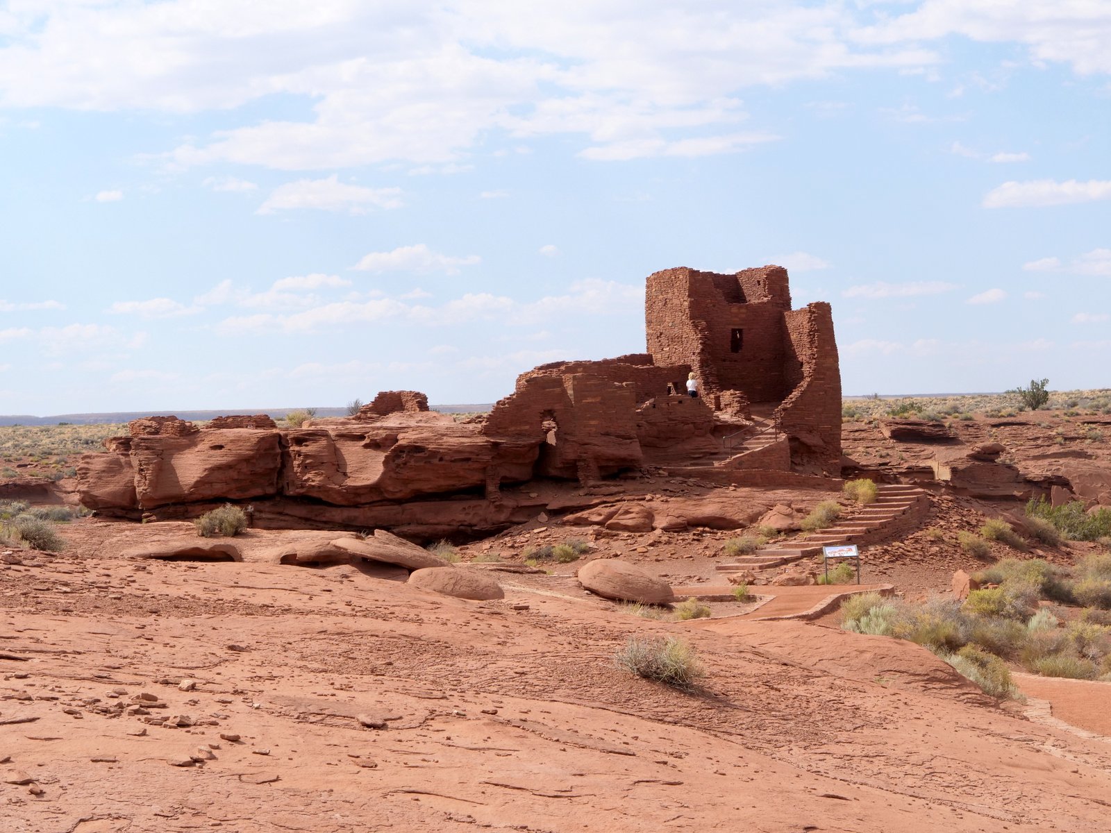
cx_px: 556
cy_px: 416
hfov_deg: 21.8
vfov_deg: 16.4
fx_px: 2889
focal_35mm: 90
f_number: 10
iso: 400
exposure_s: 1/640
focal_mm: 45
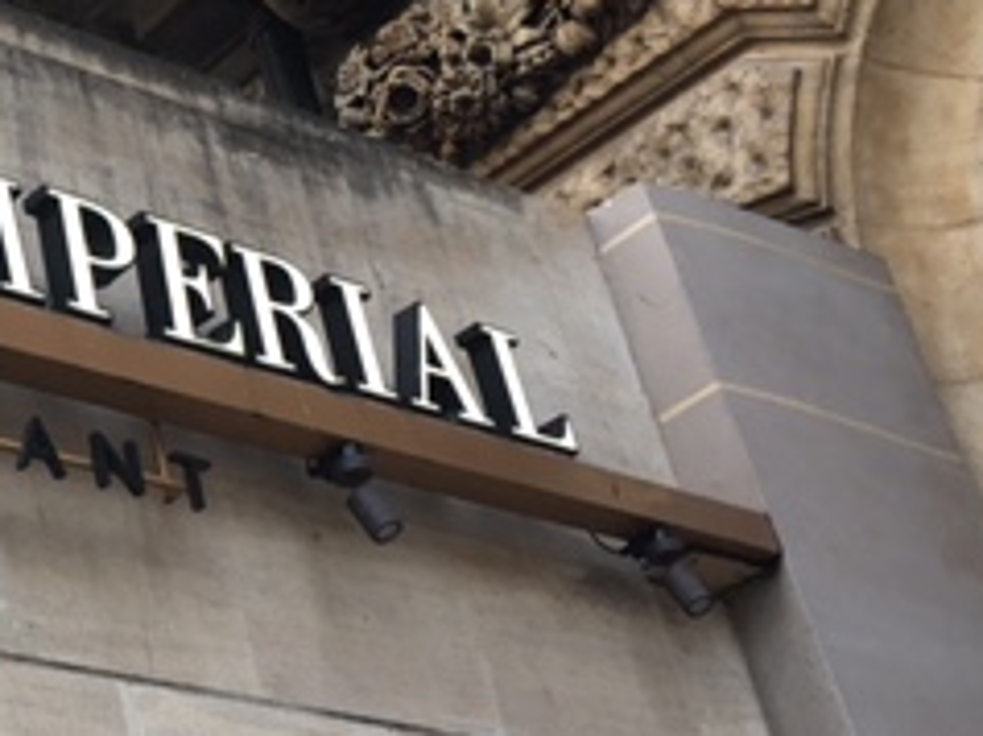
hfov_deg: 23.0
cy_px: 294
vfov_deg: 18.8
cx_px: -186
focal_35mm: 78
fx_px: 2213
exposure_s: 1/33
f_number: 2.2
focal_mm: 4.15
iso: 25
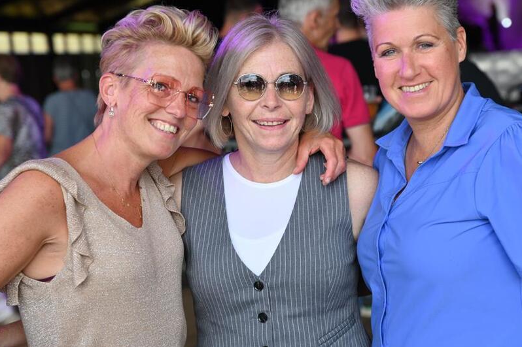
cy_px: 168
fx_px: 1290
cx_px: 273
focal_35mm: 89
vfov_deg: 15.3
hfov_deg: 22.9
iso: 220
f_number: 4
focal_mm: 70
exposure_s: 1/250
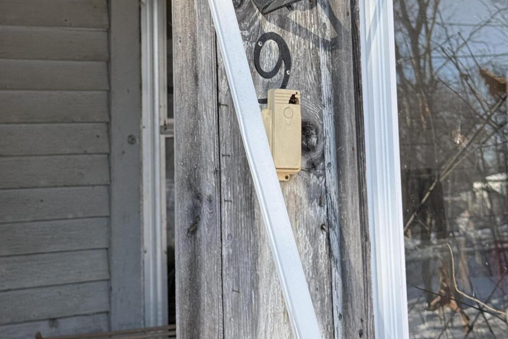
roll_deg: +1.0
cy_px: 77
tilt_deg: +5.2
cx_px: 265
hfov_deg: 25.4
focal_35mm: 80
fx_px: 1129
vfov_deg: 17.0
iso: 64
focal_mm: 6.76
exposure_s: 1/1041
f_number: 1.78
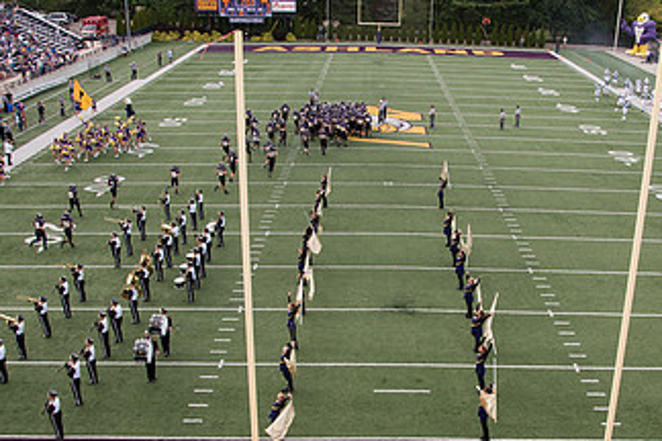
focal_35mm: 43
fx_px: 791
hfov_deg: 45.2
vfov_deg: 30.9
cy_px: 307
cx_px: 394
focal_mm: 24
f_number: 6.3
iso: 640
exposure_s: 1/640
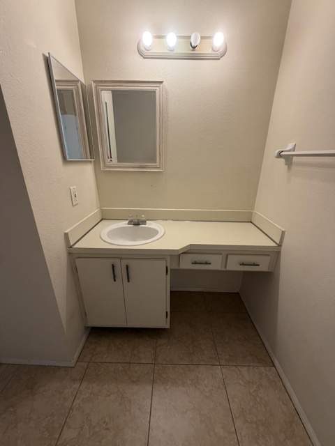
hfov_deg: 85.7
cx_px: 168
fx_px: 181
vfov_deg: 102.1
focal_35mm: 14
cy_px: 223
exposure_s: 1/120
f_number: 2.2
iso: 320
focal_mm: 2.22
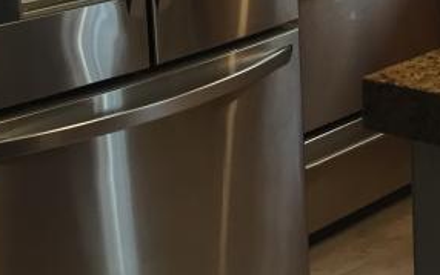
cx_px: 618
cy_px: -114
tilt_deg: -9.4
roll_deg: -0.6
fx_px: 1320
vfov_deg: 11.5
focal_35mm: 110
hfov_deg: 17.4
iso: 64
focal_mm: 4.15
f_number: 2.2
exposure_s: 1/30
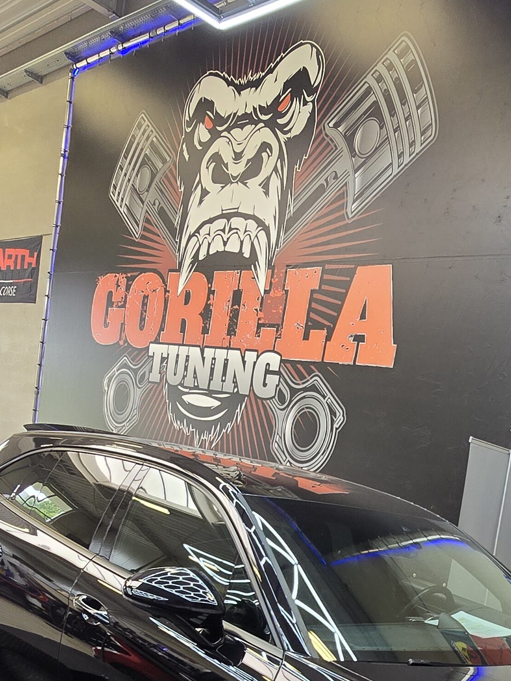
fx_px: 689
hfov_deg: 38.9
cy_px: 621
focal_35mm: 35
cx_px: 421
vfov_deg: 47.0
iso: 64
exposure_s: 1/50
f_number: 2.2
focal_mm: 2.2
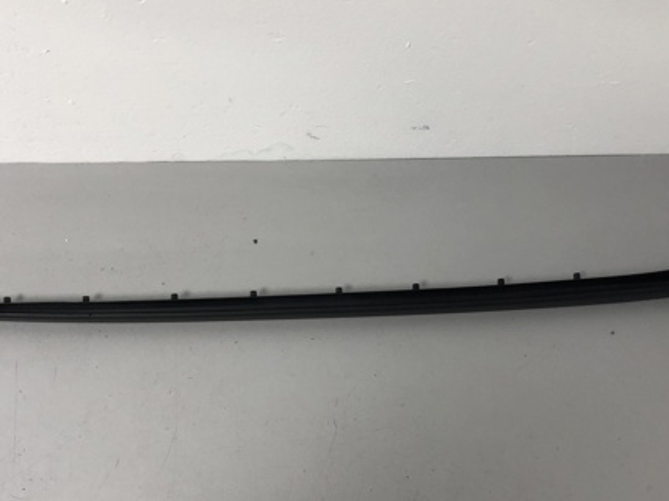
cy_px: 282
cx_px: 326
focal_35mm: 42
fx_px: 811
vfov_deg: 34.3
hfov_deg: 44.8
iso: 32
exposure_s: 1/33
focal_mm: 4
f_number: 1.8
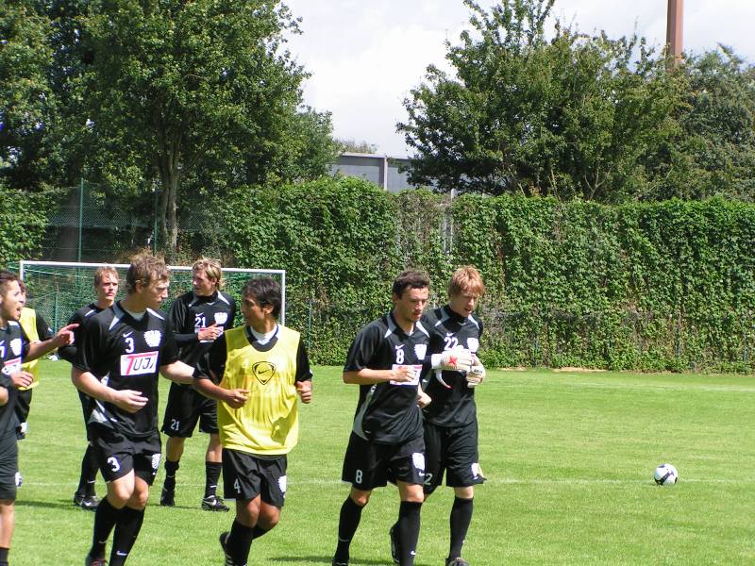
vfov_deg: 9.9
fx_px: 3272
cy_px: 283
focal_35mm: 150
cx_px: 378
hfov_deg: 13.2
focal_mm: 22.9
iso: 50
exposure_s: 1/250
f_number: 5.6
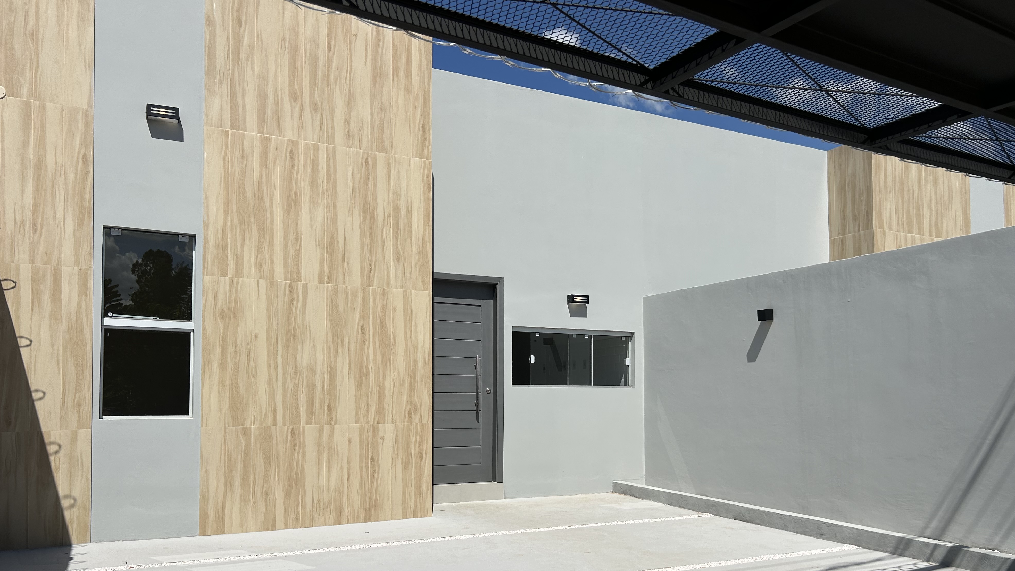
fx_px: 780
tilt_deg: +2.3
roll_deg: +0.3
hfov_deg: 66.1
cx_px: 511
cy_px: 373
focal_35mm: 29
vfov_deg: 39.8
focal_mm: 5.7
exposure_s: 1/11364
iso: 50
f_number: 1.5
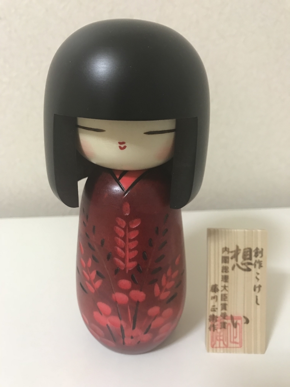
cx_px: 145
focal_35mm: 28
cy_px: 194
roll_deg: -1.2
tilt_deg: -20.0
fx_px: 313
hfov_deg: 49.7
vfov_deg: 63.4
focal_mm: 3.99
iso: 50
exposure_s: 1/17
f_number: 1.8
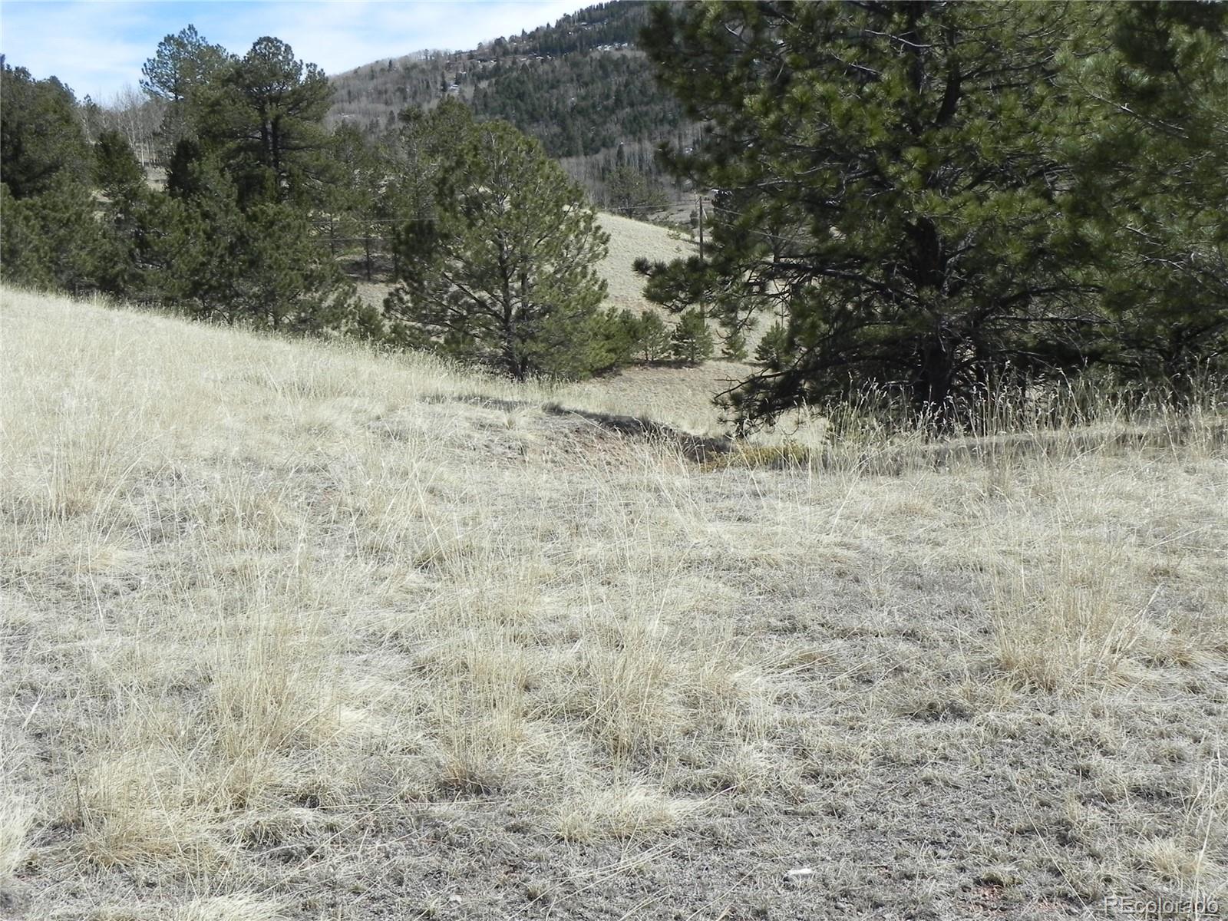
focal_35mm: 46
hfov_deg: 41.2
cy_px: 460
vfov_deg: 31.5
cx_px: 614
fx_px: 1632
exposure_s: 1/394
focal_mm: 8.2
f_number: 7.1
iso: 160
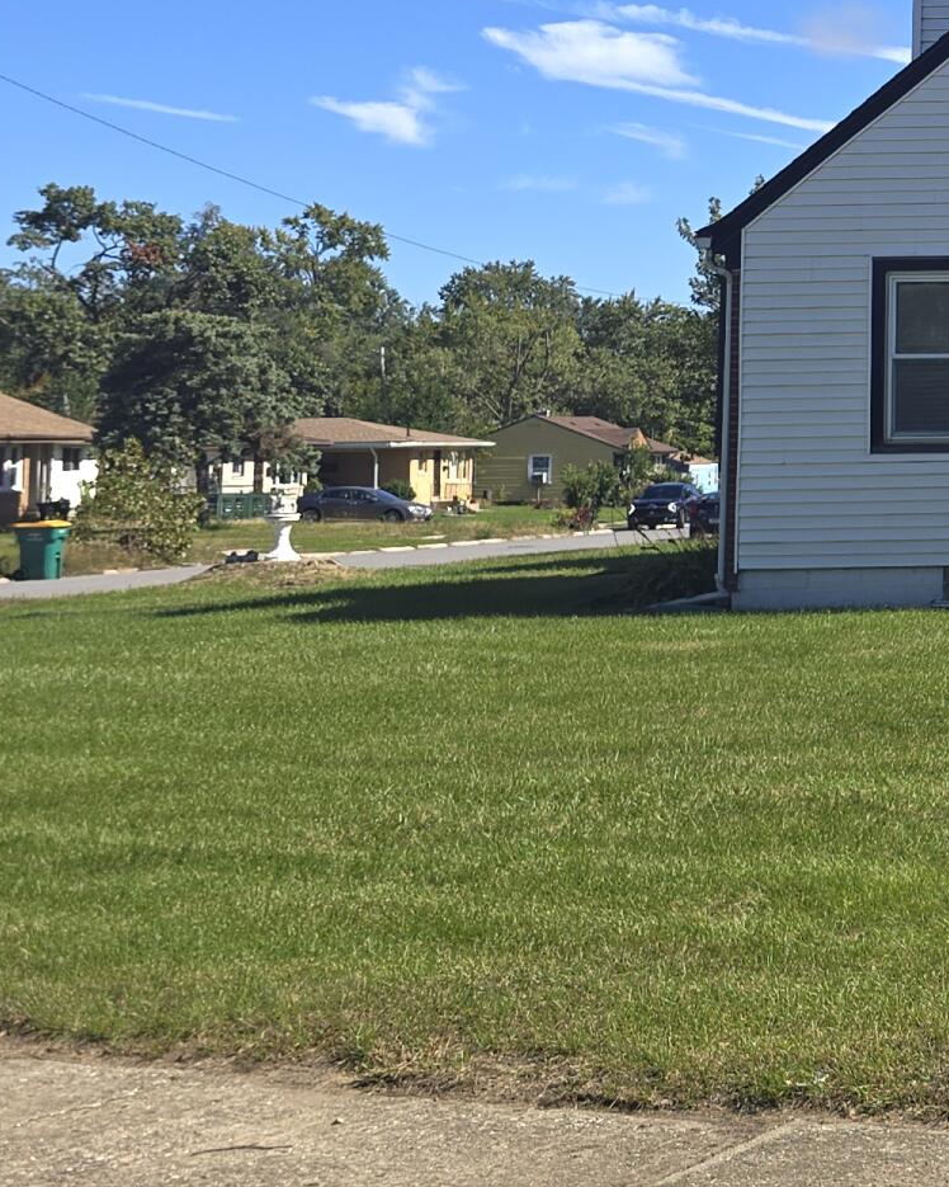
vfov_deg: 26.0
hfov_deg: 17.5
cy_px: 262
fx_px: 2528
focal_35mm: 72
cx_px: 1670
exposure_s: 1/351
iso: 12
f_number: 1.7
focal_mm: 6.3
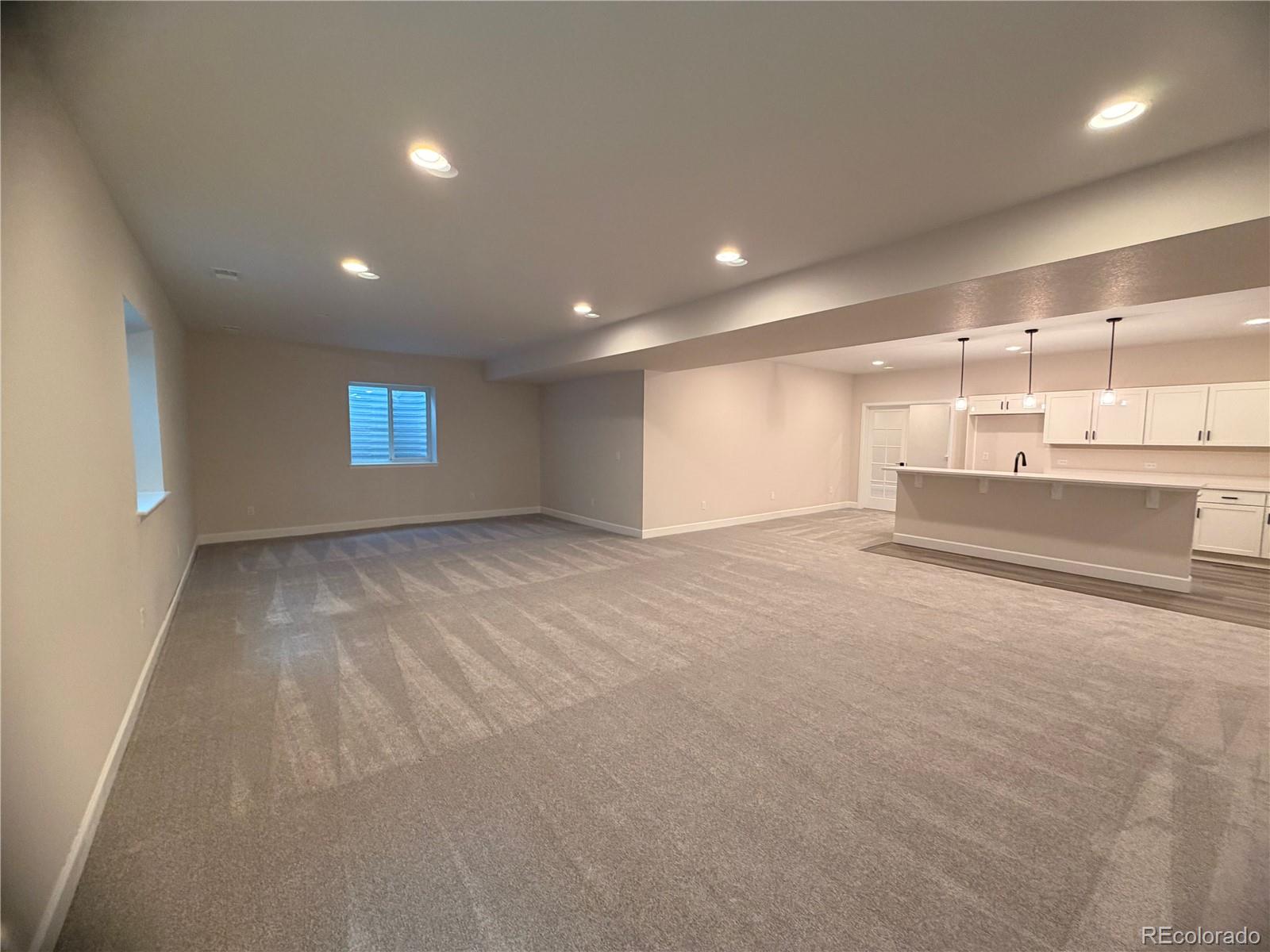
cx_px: 635
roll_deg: -0.6
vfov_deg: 85.7
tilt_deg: -2.7
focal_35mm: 14
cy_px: 476
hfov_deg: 102.1
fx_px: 514
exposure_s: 1/60
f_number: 2.2
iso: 320
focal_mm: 2.22
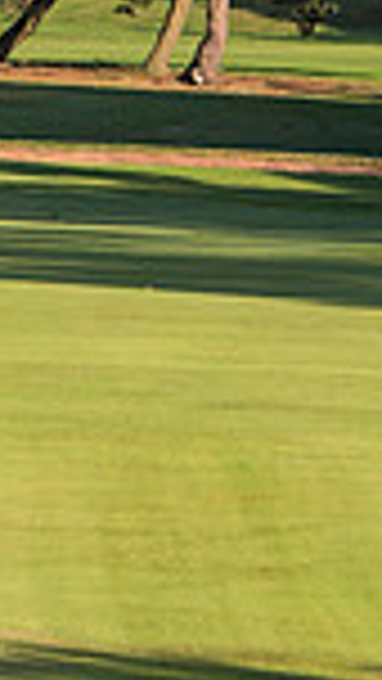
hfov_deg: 1.5
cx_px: -903
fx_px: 14668
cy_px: -97
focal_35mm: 815
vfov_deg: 2.6
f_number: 5.6
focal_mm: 135
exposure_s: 1/1600
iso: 400
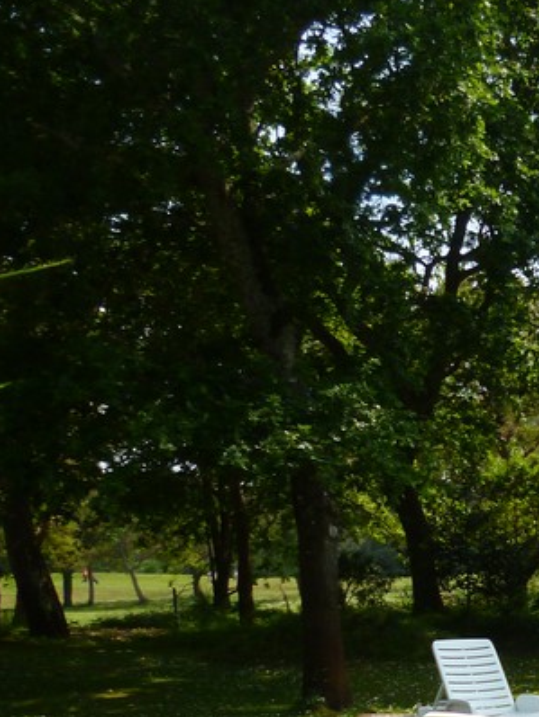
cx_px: 860
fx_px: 1493
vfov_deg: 26.0
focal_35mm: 72
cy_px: 670
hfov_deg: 17.8
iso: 100
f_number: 9
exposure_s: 1/80
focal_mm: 5
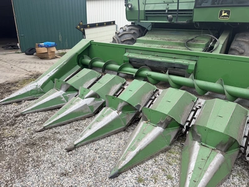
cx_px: 124
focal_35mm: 24
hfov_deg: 71.6
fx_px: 173
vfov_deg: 56.8
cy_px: 94
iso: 80
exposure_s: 1/1091
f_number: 1.78
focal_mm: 6.76
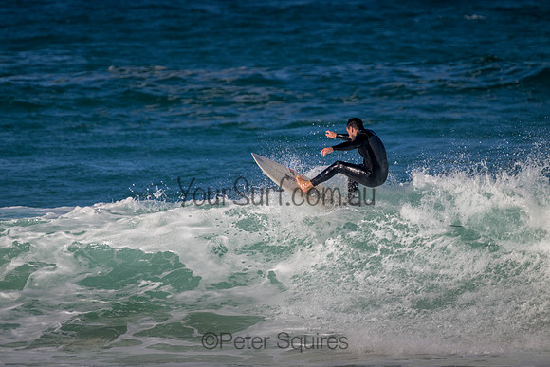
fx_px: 12225
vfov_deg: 1.7
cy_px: 184
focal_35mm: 800
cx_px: 275
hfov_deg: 2.6
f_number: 11
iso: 720
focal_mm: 800
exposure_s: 1/2000
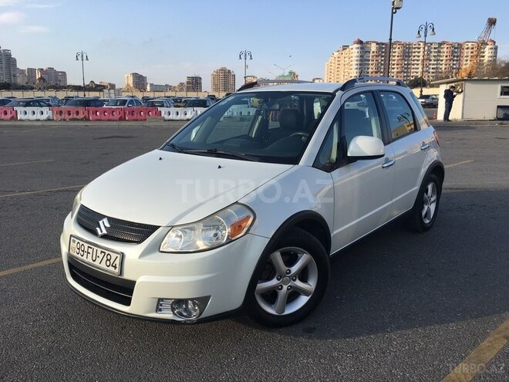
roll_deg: -0.8
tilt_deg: -9.5
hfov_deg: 61.7
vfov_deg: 48.2
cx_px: 254
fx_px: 426
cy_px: 191
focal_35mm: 29
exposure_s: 1/855
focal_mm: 4.15
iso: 25
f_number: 2.2
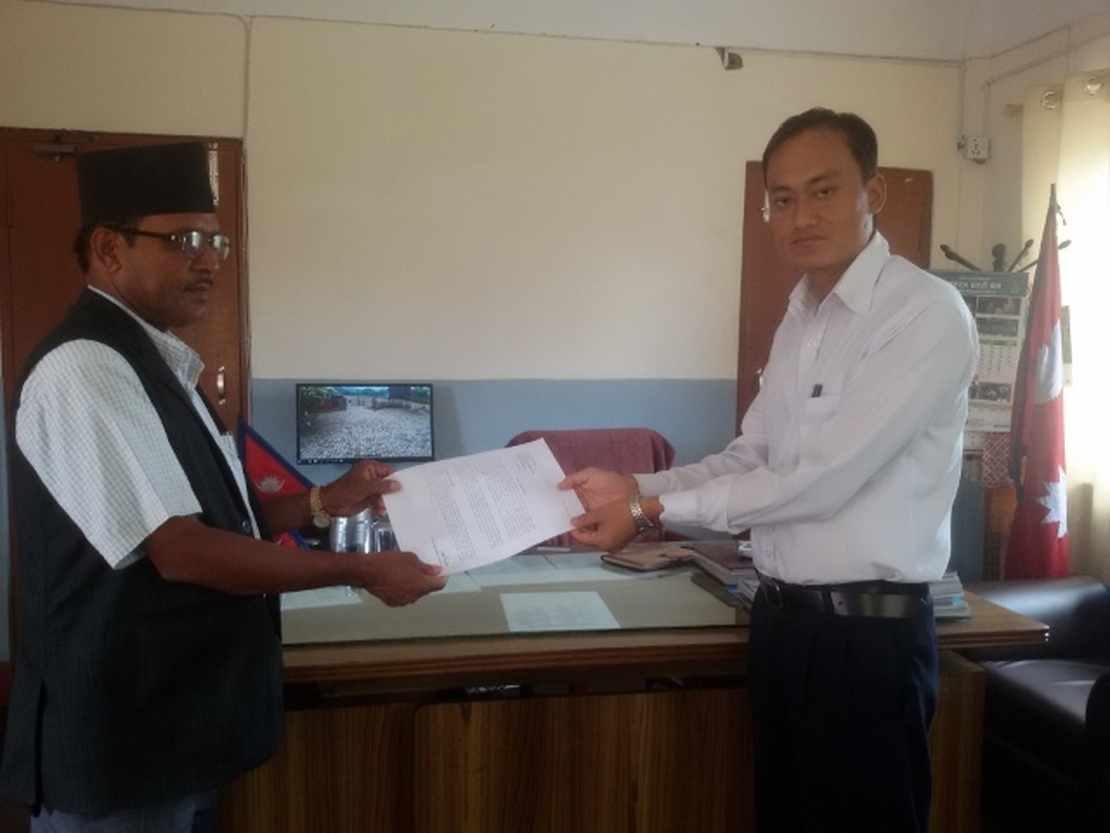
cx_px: 555
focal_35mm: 31
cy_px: 416
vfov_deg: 45.4
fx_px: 994
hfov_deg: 58.4
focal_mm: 2.93
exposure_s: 1/33
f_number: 2.4
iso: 100
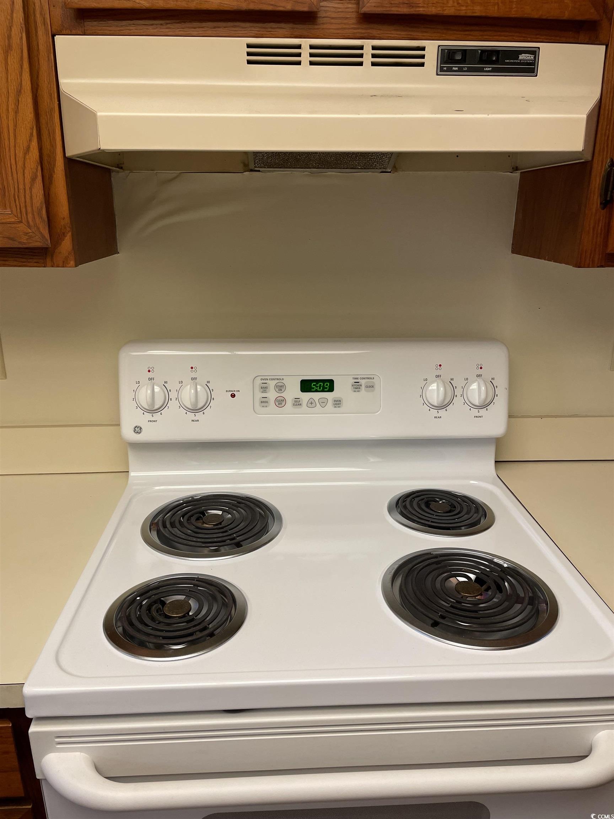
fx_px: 615
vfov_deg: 67.3
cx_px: 307
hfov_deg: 53.1
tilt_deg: -16.8
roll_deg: +1.0
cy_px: 410
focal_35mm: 26
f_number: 1.6
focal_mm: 4.2
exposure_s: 1/120
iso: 80
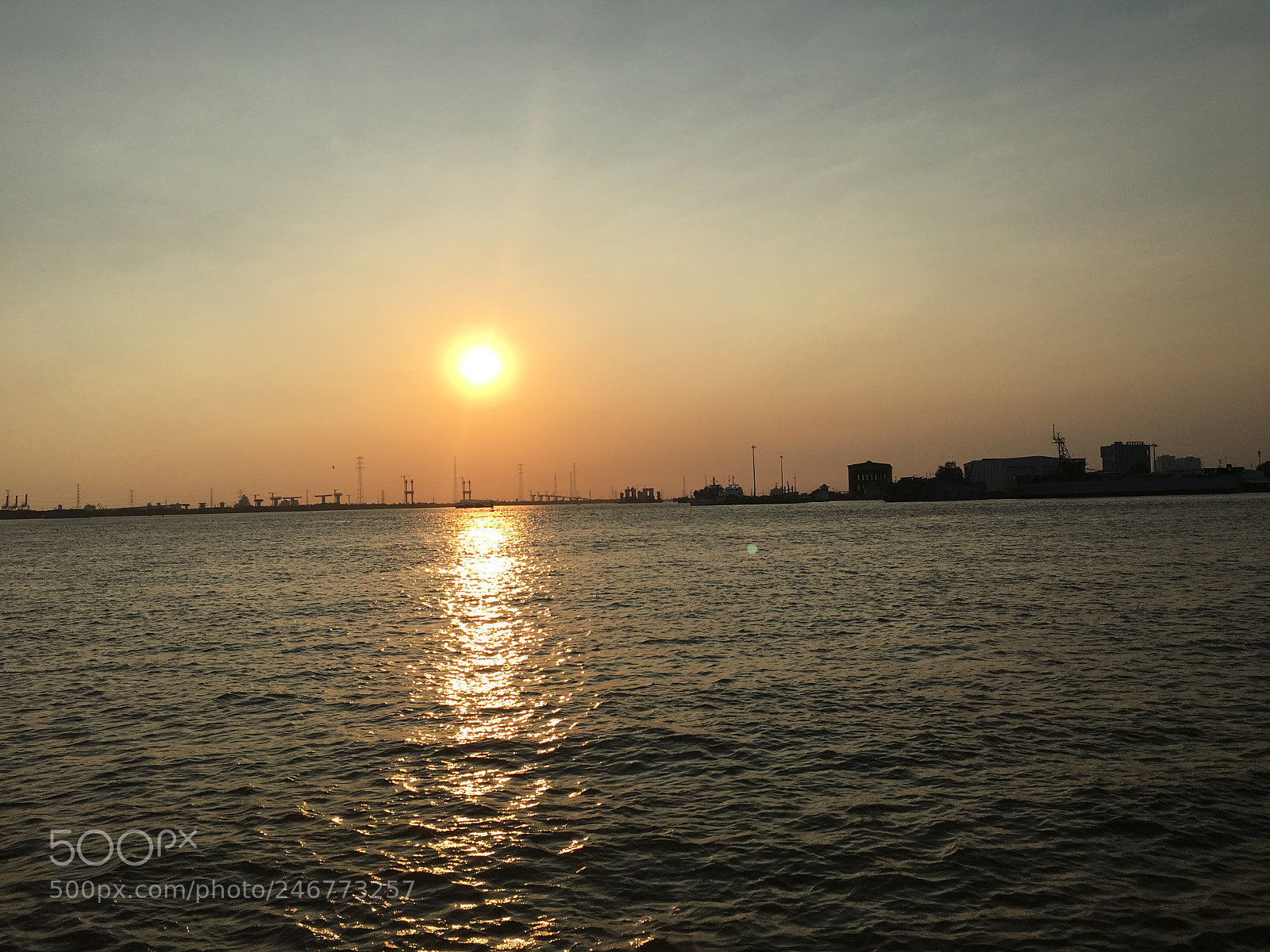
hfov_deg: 61.7
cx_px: 635
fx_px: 1064
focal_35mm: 29
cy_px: 476
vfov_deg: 48.2
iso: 25
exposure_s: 1/4274
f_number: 2.2
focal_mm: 4.15
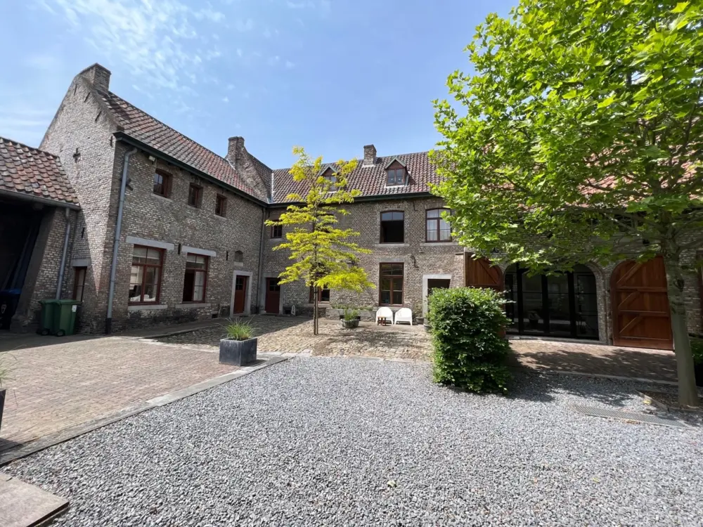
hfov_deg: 106.2
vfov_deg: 89.9
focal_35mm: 13
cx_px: 352
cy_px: 264
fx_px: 264
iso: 32
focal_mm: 1.57
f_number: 1.8
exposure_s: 1/809
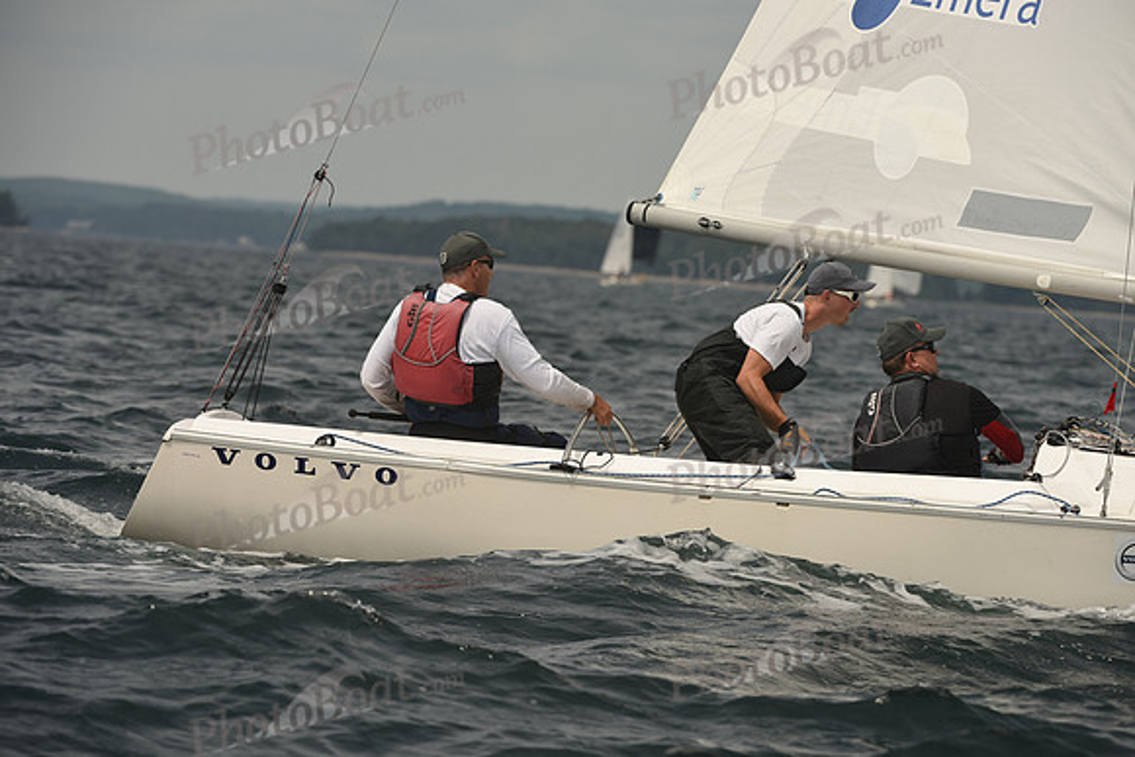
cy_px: 378
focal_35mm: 280
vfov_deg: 4.9
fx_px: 8829
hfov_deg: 7.4
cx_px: 568
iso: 250
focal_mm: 280
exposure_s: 1/1000
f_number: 8
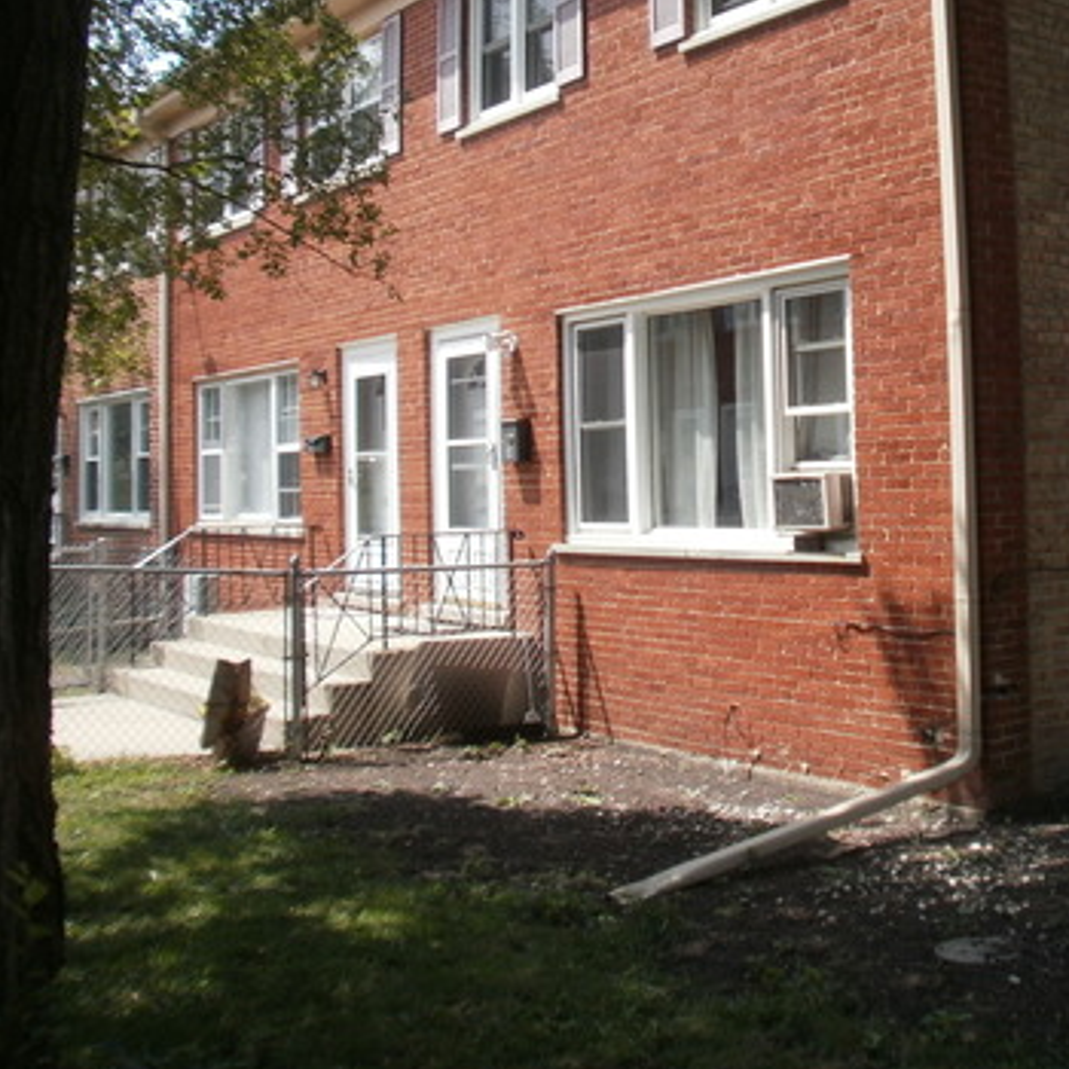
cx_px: 776
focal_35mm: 42
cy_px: 357
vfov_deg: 39.6
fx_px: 1467
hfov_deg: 39.2
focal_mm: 4.65
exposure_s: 1/800
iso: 100
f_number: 2.6
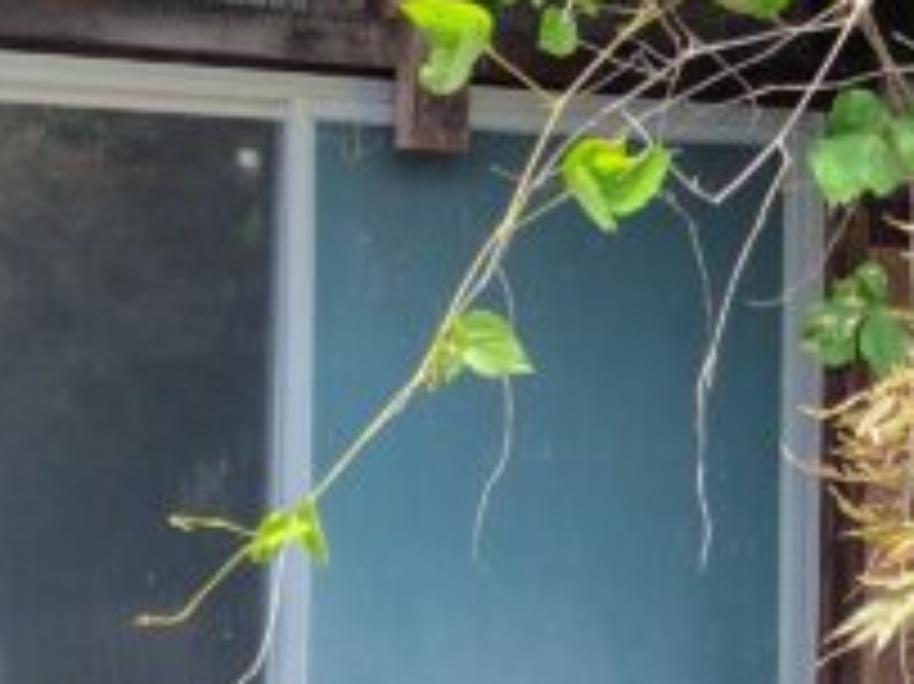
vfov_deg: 12.7
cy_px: 171
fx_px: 3061
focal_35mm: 116
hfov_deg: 13.9
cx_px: 1914
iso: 50
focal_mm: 5.6
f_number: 1.9
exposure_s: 1/528
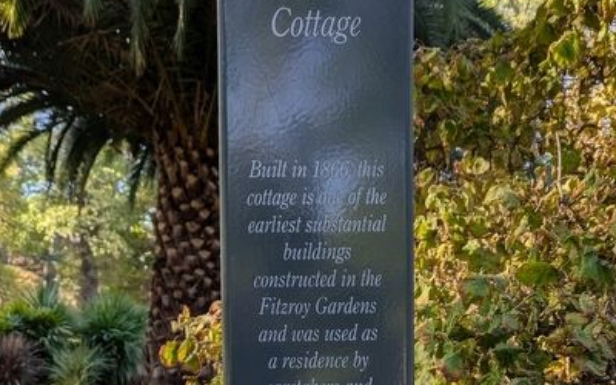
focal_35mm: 53
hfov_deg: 38.2
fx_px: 890
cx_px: 320
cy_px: 371
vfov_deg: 23.5
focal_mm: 5.43
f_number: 1.89
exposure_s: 1/404
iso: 49
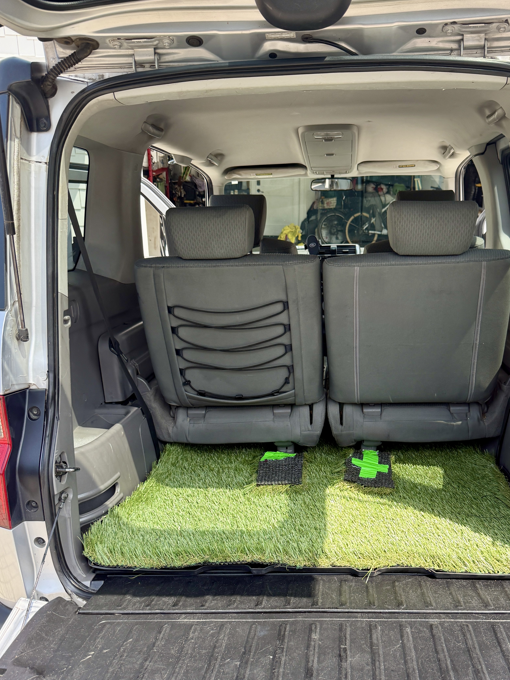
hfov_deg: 42.7
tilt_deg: -23.0
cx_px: 314
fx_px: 648
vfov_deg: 54.7
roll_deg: -1.7
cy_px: 428
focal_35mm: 33
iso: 100
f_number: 1.78
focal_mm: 6.76
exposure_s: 1/1032
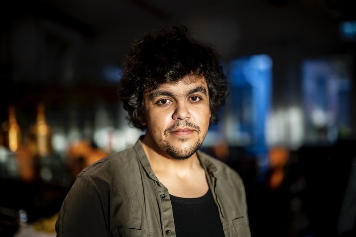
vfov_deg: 27.0
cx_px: 178
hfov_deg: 39.6
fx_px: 494
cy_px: 118
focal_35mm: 50
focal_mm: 50
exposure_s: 1/850
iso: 125
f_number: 1.2
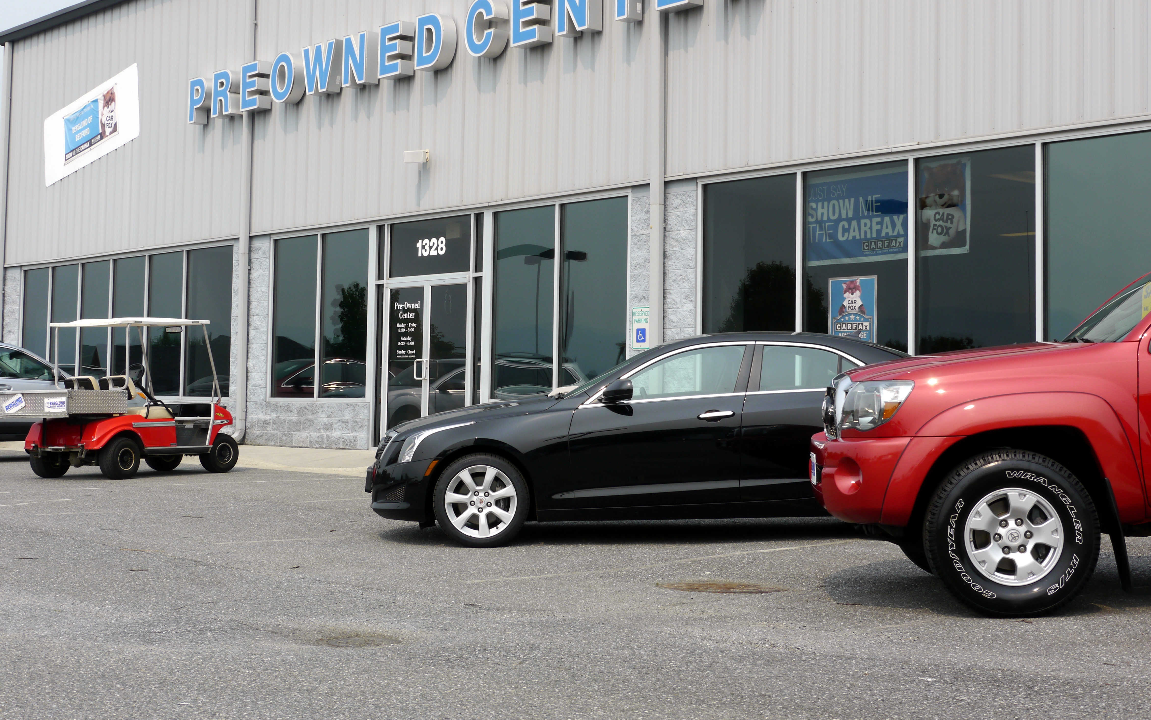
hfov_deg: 37.5
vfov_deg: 23.9
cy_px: 287
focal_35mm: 54
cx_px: 574
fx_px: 1694
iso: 160
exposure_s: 1/320
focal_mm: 25
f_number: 8
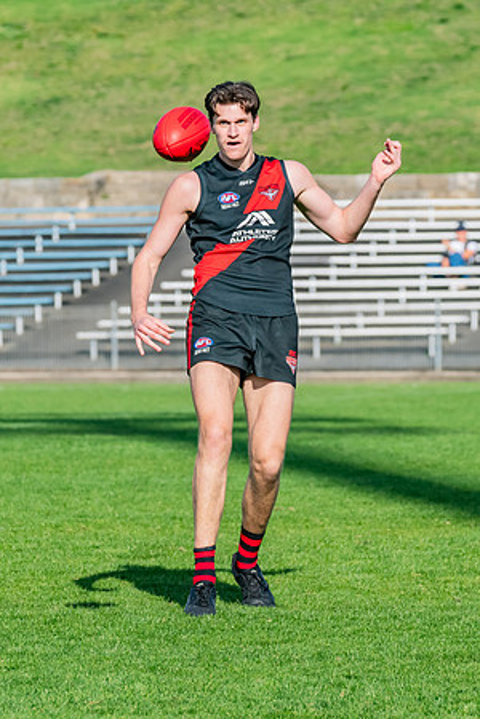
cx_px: 188
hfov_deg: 3.4
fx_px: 8167
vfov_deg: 5.0
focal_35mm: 408
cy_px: 375
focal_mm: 250
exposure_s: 1/1600
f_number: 9
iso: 800
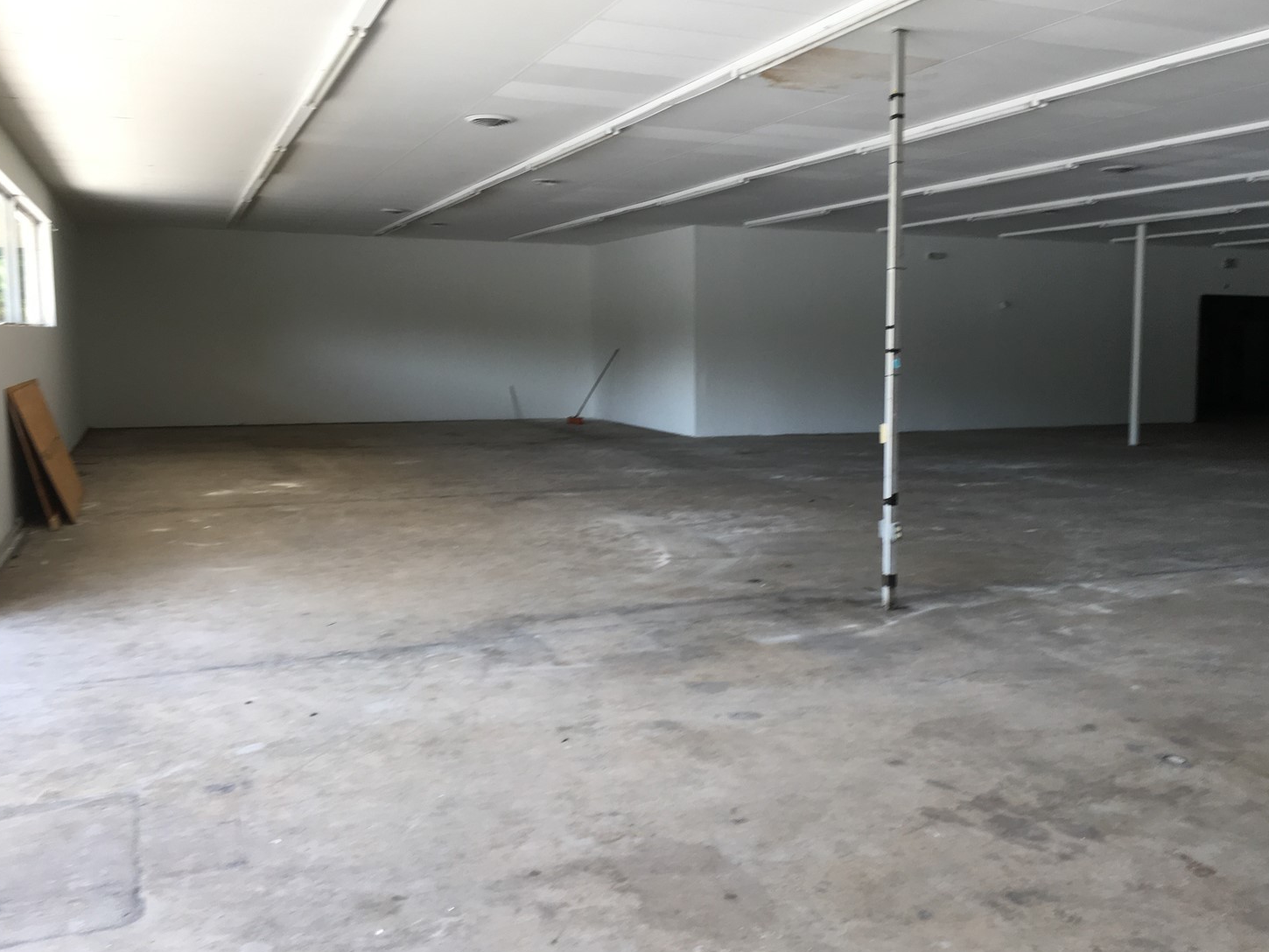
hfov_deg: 56.7
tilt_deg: -2.6
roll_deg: -2.9
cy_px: 453
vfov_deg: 44.2
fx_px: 1173
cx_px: 687
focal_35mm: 32
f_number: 2.2
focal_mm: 4.15
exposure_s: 1/120
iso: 40
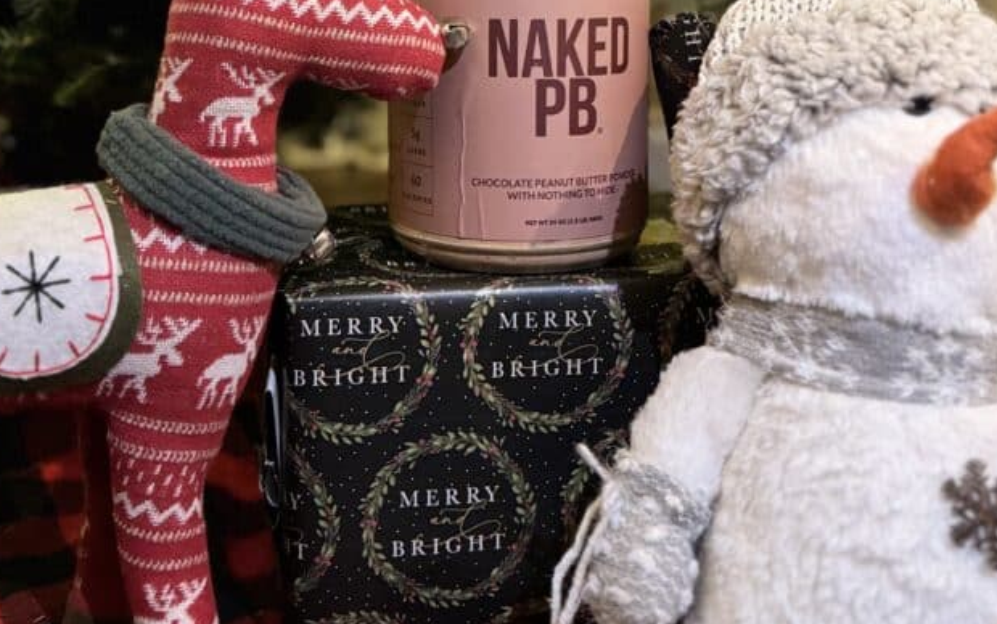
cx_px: 465
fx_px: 1142
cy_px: 63
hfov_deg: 47.1
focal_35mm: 42
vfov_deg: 29.3
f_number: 1.78
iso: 800
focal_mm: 6.86
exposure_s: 1/60
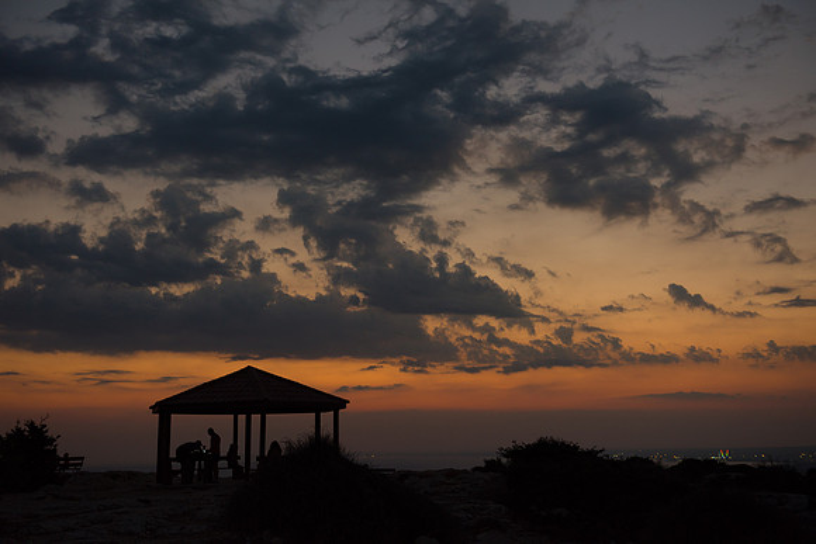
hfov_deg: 44.5
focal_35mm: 44
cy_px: 272
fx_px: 998
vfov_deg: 30.5
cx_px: 408
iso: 400
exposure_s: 1/25
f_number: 4
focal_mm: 44
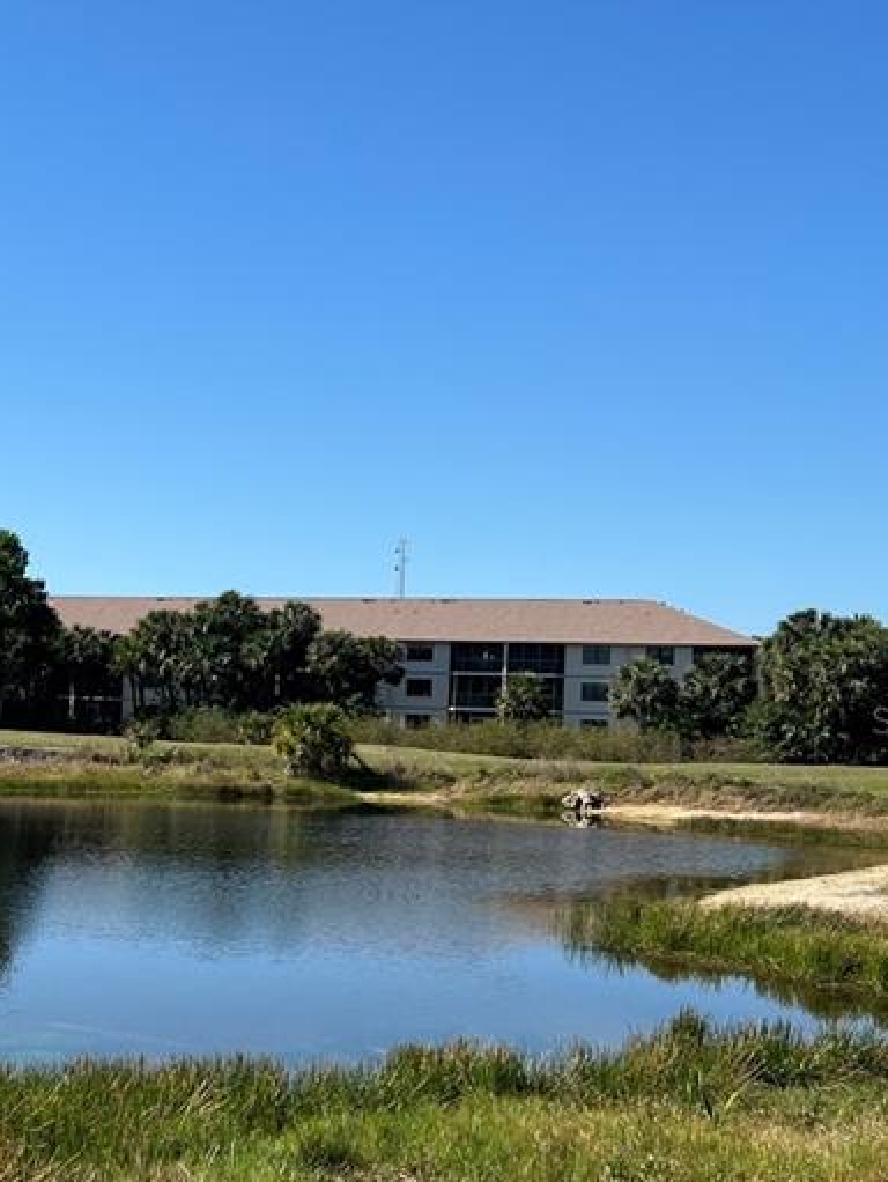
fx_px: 2084
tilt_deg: -0.8
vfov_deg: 31.6
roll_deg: -2.0
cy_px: 719
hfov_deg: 23.1
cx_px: -5
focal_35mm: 61
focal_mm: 5.7
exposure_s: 1/4630
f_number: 1.5
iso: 50
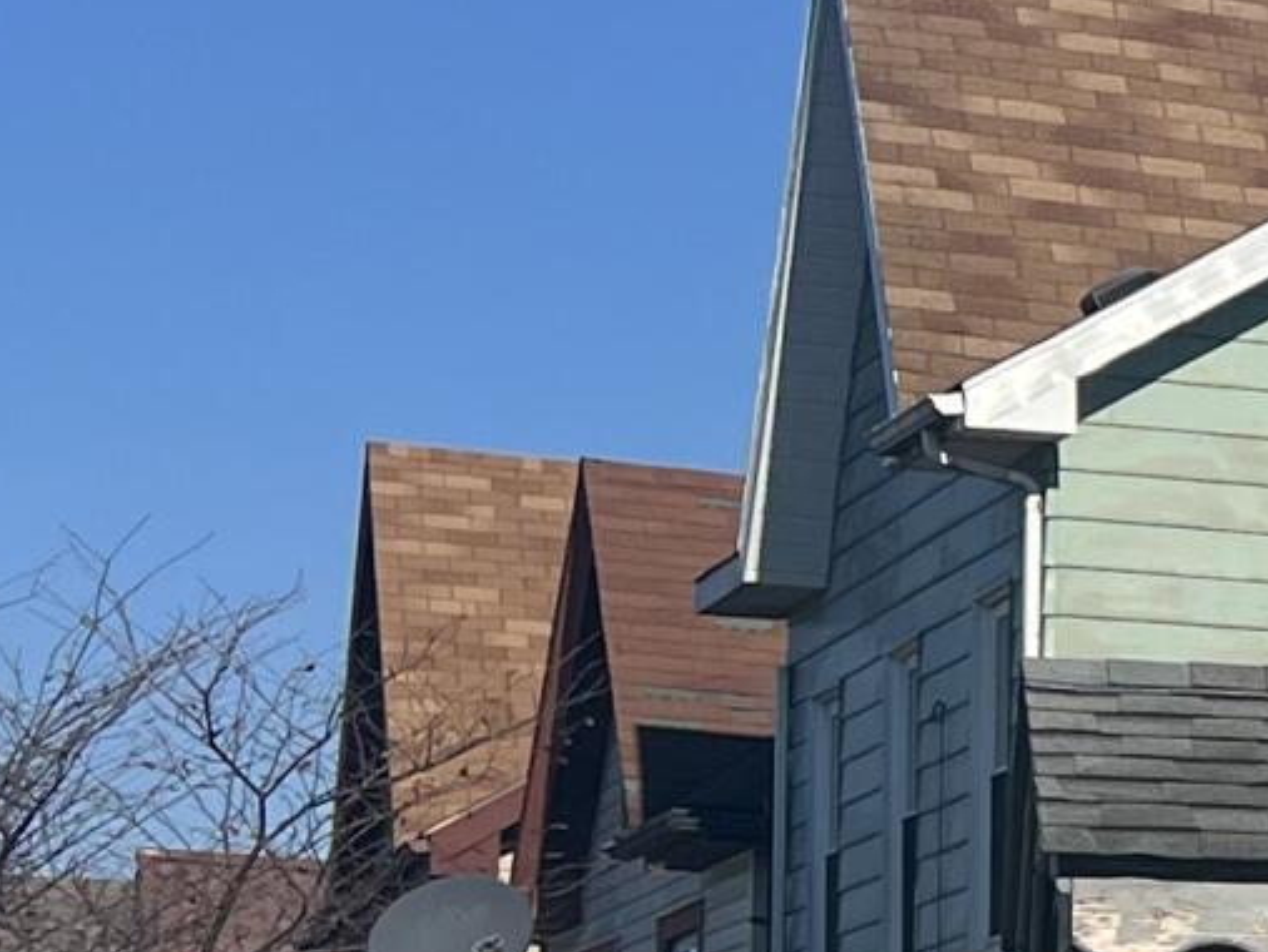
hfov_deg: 10.6
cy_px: 1082
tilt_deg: +3.6
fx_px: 5644
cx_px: 3208
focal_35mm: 154
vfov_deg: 9.5
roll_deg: -0.1
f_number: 1.5
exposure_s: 1/6579
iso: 50
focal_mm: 5.7
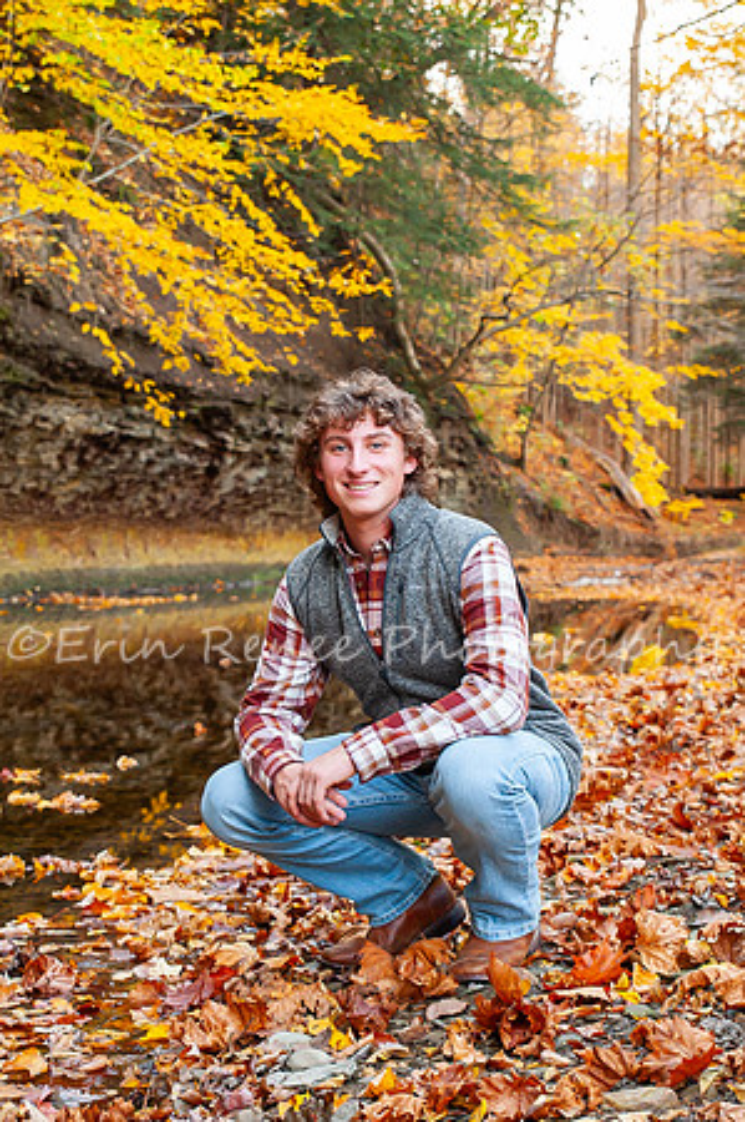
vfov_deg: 30.8
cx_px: 465
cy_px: 479
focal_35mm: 65
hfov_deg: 20.7
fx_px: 2033
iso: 640
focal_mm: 38
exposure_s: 1/160
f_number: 5
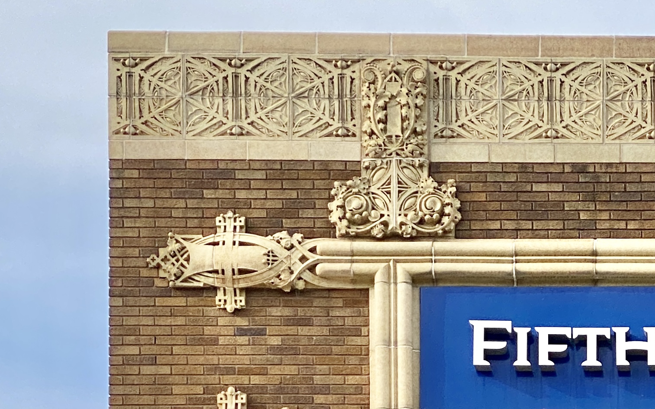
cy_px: 583
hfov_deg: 14.7
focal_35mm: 137
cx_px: 797
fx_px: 2445
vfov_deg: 9.3
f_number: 2
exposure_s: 1/1170
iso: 20
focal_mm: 6
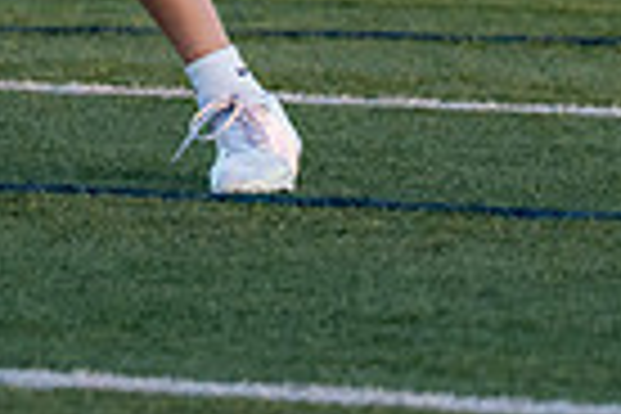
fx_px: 17249
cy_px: -614
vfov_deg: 1.4
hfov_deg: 2.1
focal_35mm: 1000
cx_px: 5
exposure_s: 1/1600
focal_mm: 146
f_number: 2.8
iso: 800
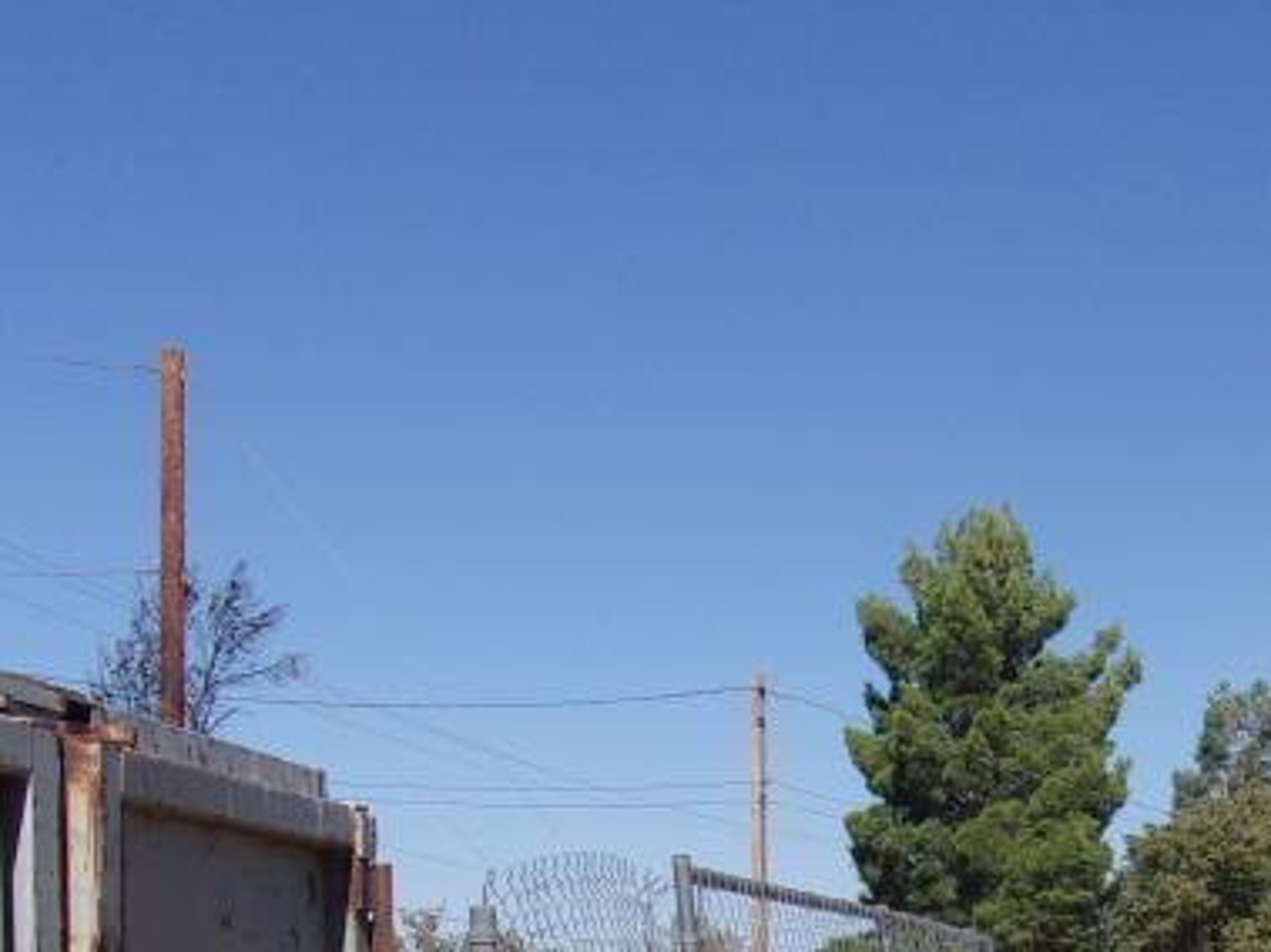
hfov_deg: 26.3
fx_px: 2680
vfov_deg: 18.8
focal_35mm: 73
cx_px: 966
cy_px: 1220
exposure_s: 1/140
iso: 80
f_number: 10.4
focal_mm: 4.9
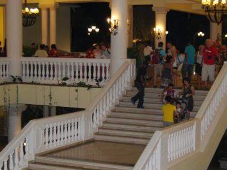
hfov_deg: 22.8
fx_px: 564
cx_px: 123
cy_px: 100
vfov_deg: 17.1
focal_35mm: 86
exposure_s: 1/60
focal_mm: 30
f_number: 4.2
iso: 900
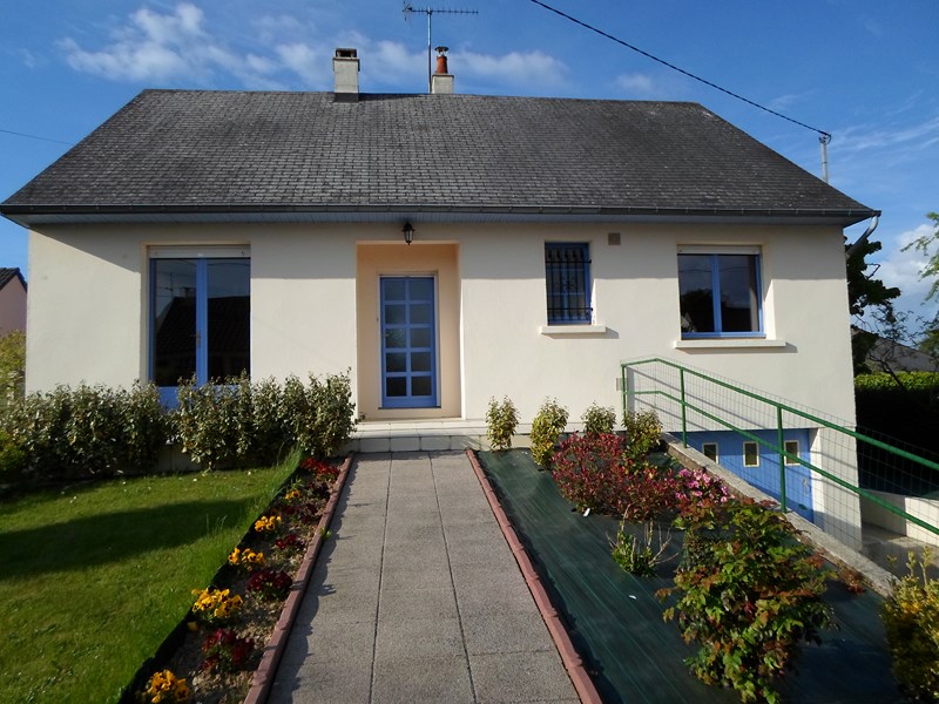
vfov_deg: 54.9
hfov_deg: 69.4
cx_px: 470
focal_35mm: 25
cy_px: 352
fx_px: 678
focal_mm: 4.5
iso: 80
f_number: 2.5
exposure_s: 1/2000
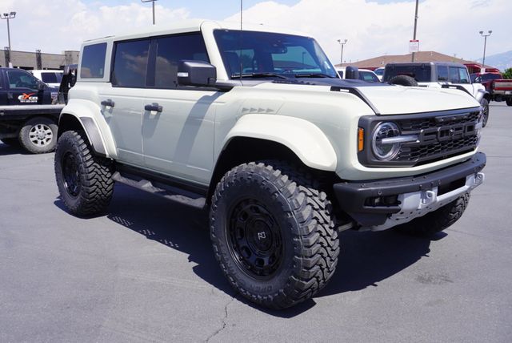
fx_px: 448
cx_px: 256
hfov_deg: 59.4
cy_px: 172
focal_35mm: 32
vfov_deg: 41.8
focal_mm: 21
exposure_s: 1/125
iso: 100
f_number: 9
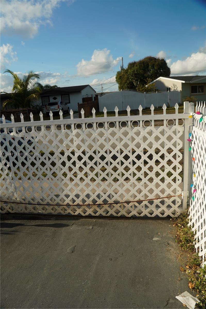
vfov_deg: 70.5
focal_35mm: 26
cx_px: 103
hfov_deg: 50.4
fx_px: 219
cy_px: 154
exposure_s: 1/320
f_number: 4.5
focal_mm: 17
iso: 100
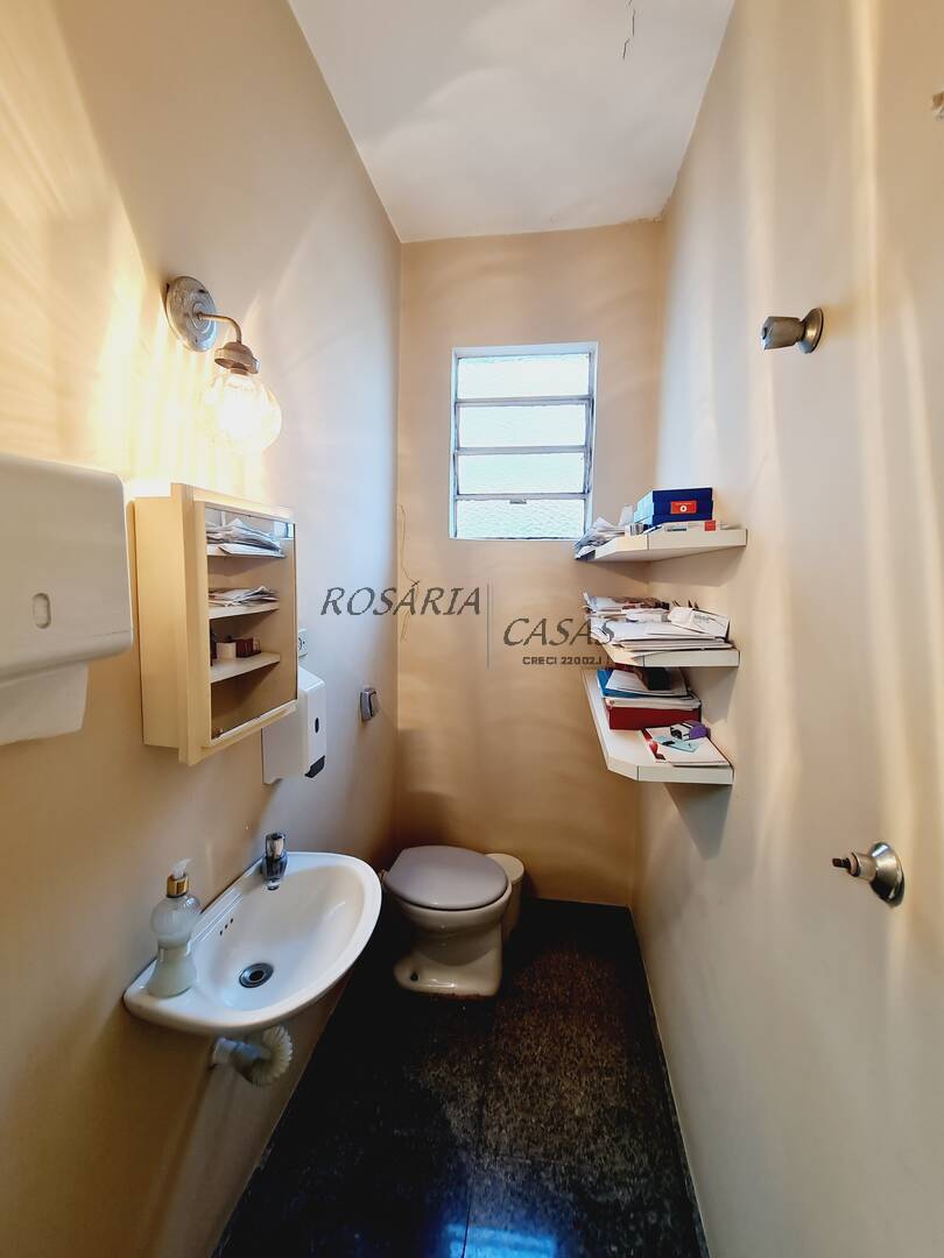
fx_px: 473
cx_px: 472
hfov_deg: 89.9
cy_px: 629
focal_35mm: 13
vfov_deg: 106.2
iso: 125
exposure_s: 1/60
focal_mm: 2.2
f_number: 2.2
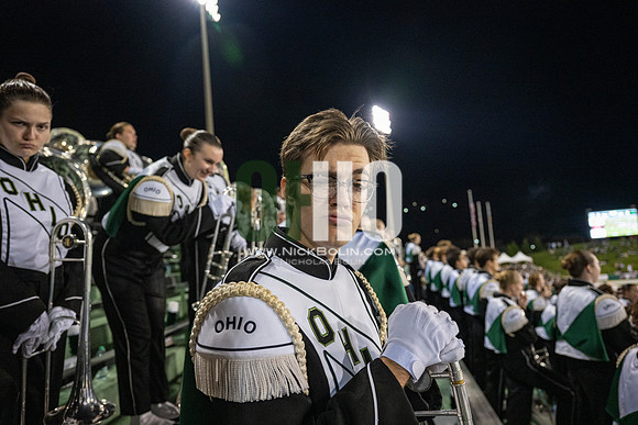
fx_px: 425
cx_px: 319
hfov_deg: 73.7
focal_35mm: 24
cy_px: 212
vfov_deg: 53.2
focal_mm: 24
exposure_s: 1/500
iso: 2000
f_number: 3.2
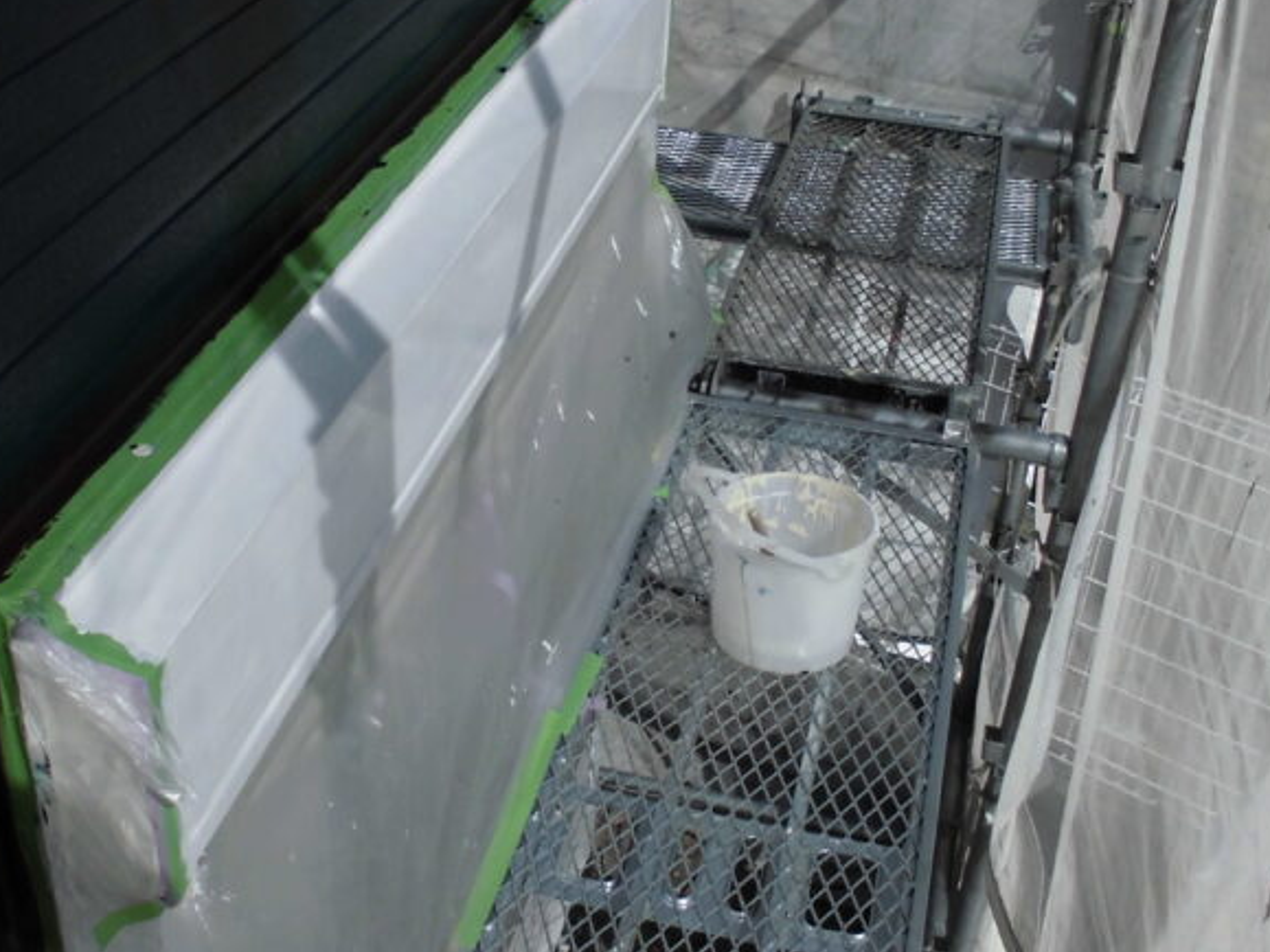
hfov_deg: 40.9
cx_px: 458
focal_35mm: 46
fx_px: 1687
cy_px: 426
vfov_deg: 31.5
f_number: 3.5
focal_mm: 4.6
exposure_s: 1/800
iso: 100
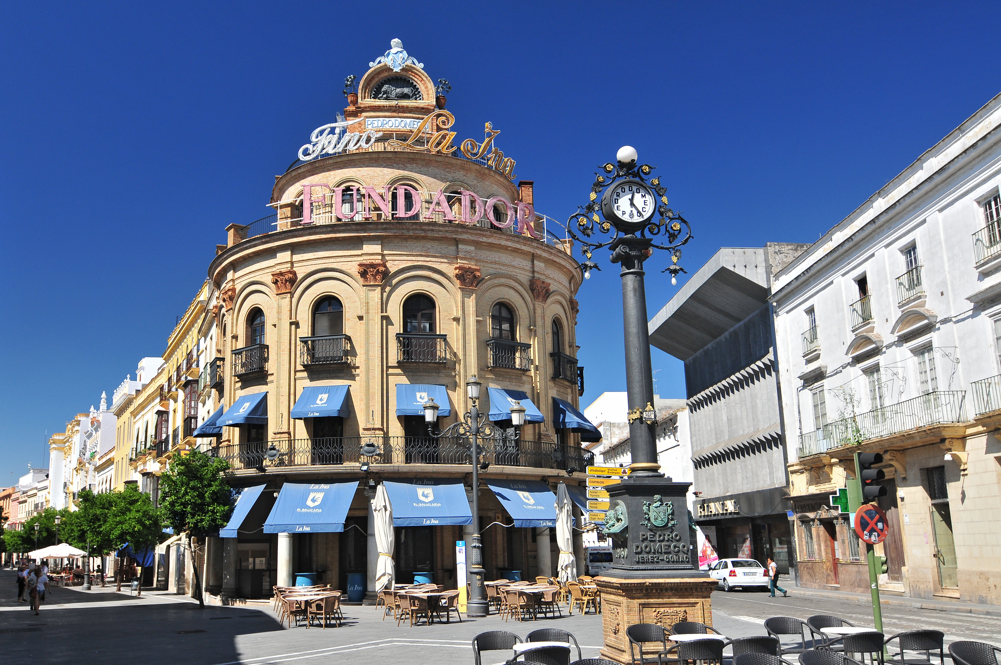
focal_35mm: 30
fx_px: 833
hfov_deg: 62.0
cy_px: 332
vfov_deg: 43.5
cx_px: 500
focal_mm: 20
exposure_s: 1/250
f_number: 7.1
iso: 200
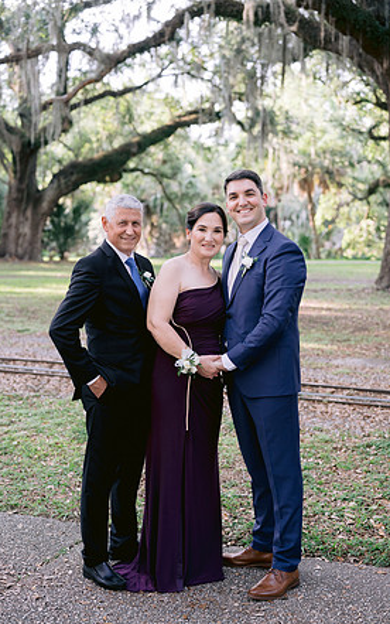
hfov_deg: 24.9
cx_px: 194
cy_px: 317
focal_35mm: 52
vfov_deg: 38.9
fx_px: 883
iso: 400
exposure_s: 1/320
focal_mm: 50
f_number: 2.8
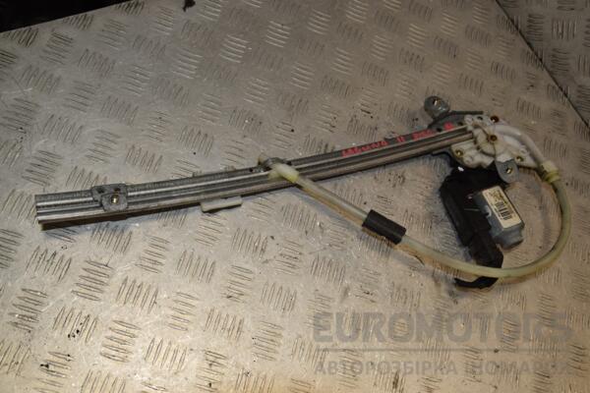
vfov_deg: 40.0
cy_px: 196
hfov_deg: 57.2
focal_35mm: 33
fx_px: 541
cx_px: 295
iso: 800
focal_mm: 22
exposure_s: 1/200
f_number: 10
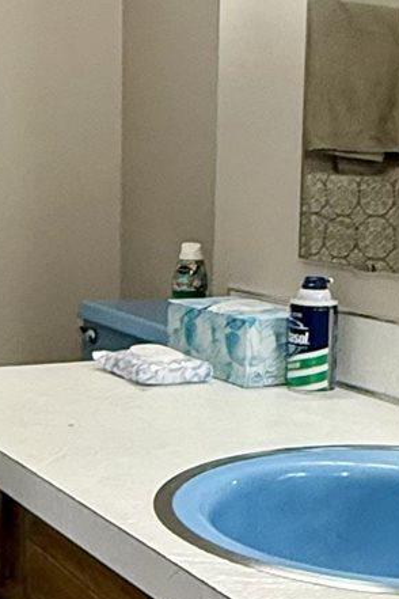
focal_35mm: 76
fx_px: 1263
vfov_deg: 26.6
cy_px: 326
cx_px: 176
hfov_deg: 17.9
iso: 400
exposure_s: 1/60
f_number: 2.2
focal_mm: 2.22
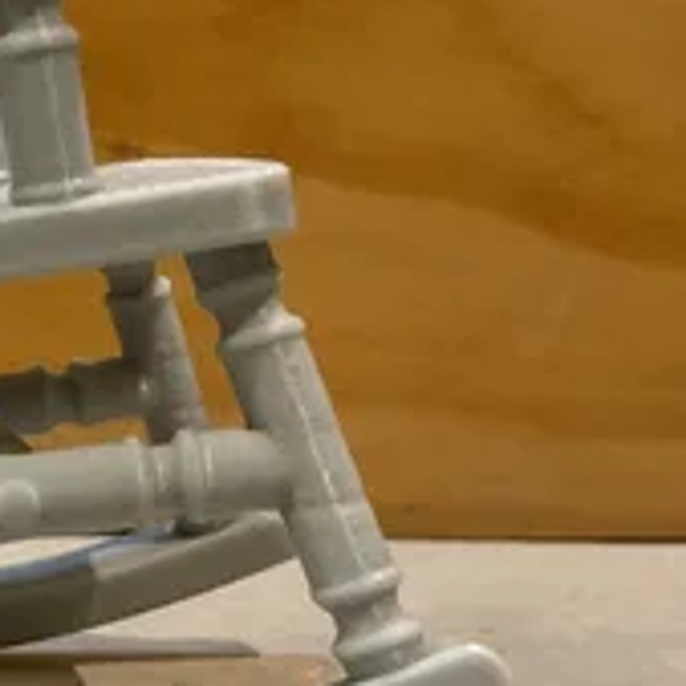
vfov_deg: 18.3
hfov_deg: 17.2
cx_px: -209
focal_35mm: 95
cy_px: 246
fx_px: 2130
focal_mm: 3
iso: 250
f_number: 1.8
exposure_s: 1/50
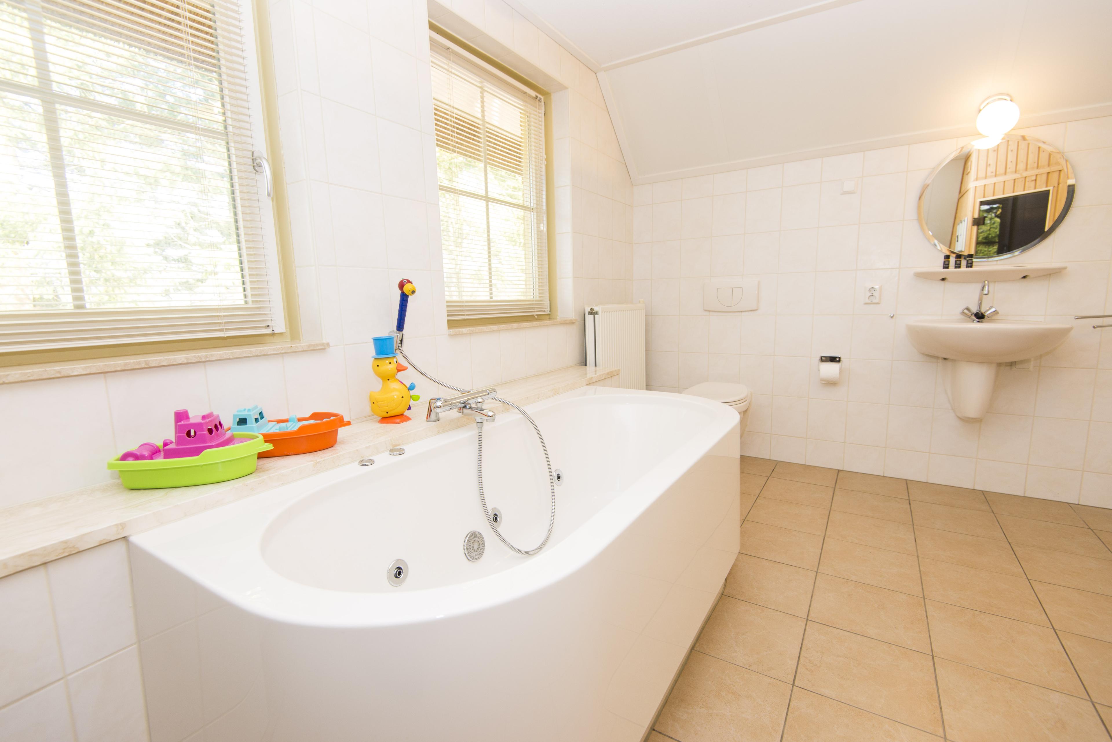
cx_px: 556
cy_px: 371
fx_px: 494
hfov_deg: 96.7
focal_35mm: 16
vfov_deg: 73.8
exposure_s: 1/30
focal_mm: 16
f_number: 5
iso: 500
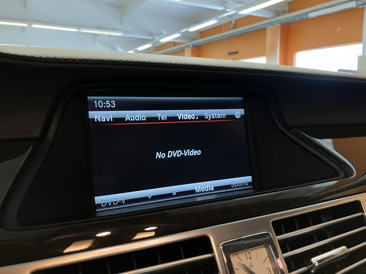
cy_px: 137
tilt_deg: -6.8
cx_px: 183
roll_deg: -1.3
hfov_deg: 63.4
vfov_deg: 49.7
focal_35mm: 28
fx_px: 296
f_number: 1.8
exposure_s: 1/52
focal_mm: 3.99
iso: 250
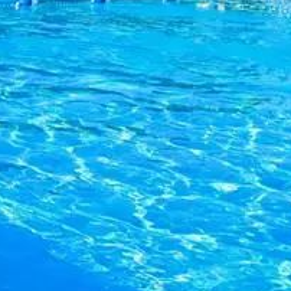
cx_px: -153
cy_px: 102
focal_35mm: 112
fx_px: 1065
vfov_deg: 15.5
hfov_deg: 14.5
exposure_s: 1/710
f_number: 1.7
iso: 100
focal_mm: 4.68
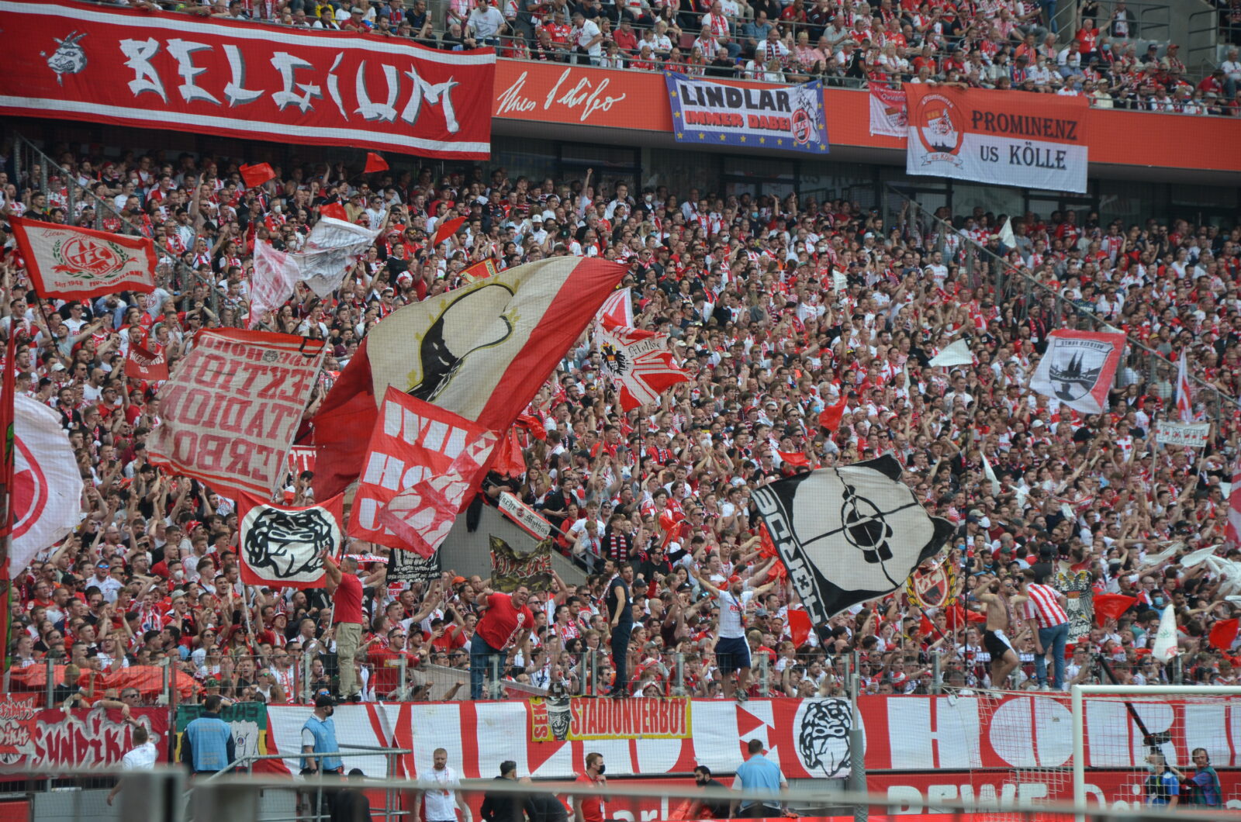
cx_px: 620
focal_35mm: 147
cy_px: 411
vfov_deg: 9.3
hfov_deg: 14.0
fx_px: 5057
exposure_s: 1/400
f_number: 5.6
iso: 400
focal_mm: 98
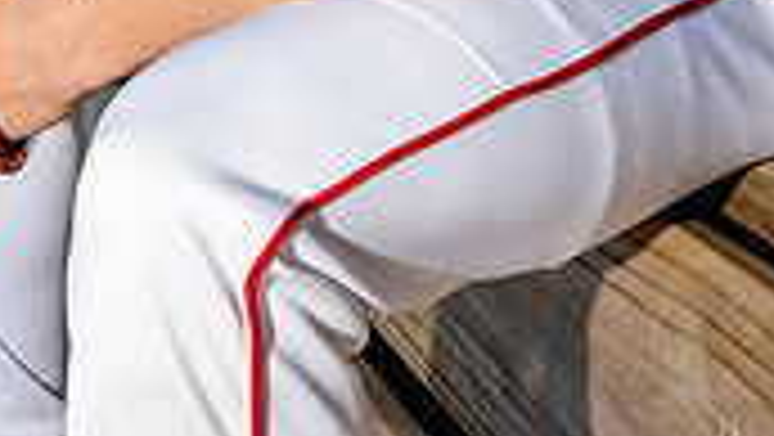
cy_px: -566
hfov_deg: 21.9
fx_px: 1971
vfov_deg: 10.9
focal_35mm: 96
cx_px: 126
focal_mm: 35
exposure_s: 1/250
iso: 200
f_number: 5.6
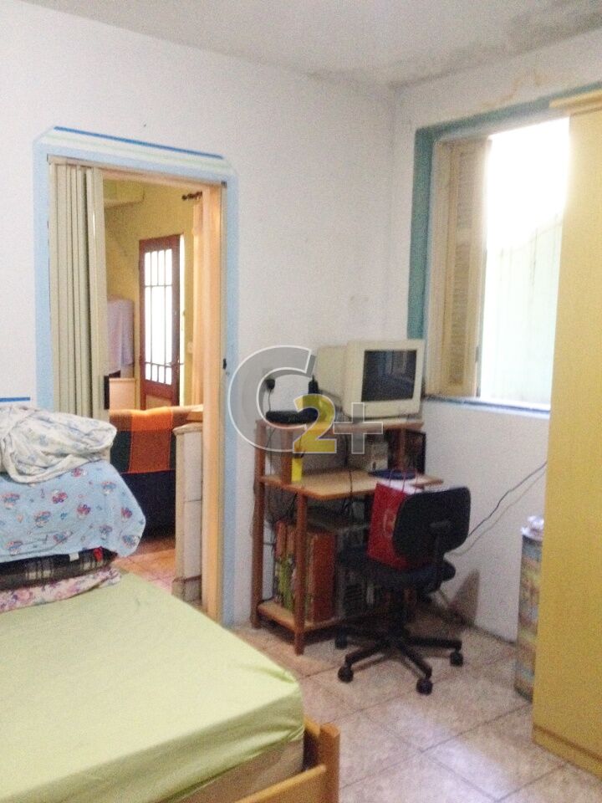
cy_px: 402
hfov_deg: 40.7
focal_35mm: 35
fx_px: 812
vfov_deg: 52.6
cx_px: 301
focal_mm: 4.28
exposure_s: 1/20
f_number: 2.4
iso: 400
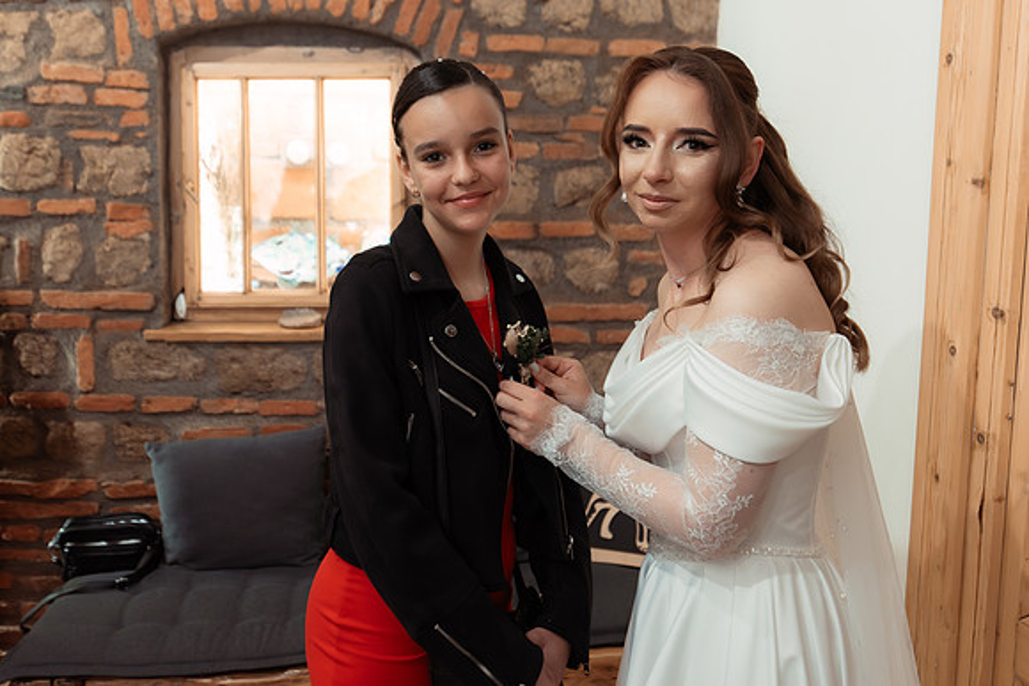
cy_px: 301
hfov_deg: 51.5
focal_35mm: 37
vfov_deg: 35.7
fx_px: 1065
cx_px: 470
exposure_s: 1/200
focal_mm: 30
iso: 2500
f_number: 2.8
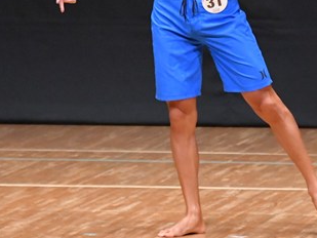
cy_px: 9
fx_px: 5964
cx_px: 281
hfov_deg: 3.0
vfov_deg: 2.3
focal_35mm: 651
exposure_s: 1/400
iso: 8000
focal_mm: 180
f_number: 5.6
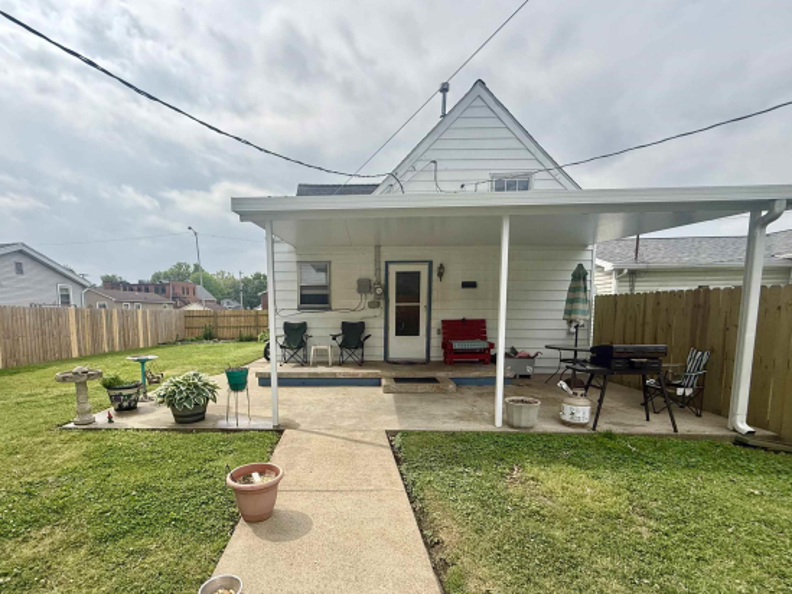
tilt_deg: -5.8
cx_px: 344
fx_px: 389
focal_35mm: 17
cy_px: 352
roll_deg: +0.3
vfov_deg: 74.1
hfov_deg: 90.5
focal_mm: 2.22
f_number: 2.2
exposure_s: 1/1656
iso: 64
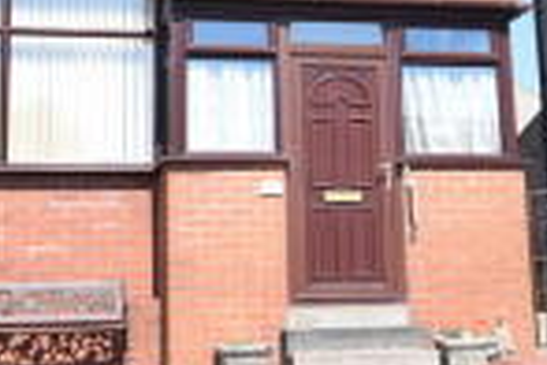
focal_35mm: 73
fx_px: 1103
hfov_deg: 27.8
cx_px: 275
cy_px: 106
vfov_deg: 18.7
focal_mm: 15
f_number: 9
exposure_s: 1/320
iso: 200
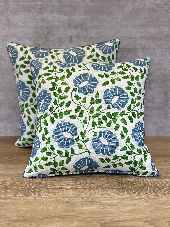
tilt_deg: -16.7
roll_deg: +0.2
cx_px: 85
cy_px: 114
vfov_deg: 39.7
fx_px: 314
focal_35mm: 48
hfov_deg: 30.3
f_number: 1.78
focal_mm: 6.86
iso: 80
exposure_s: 1/242
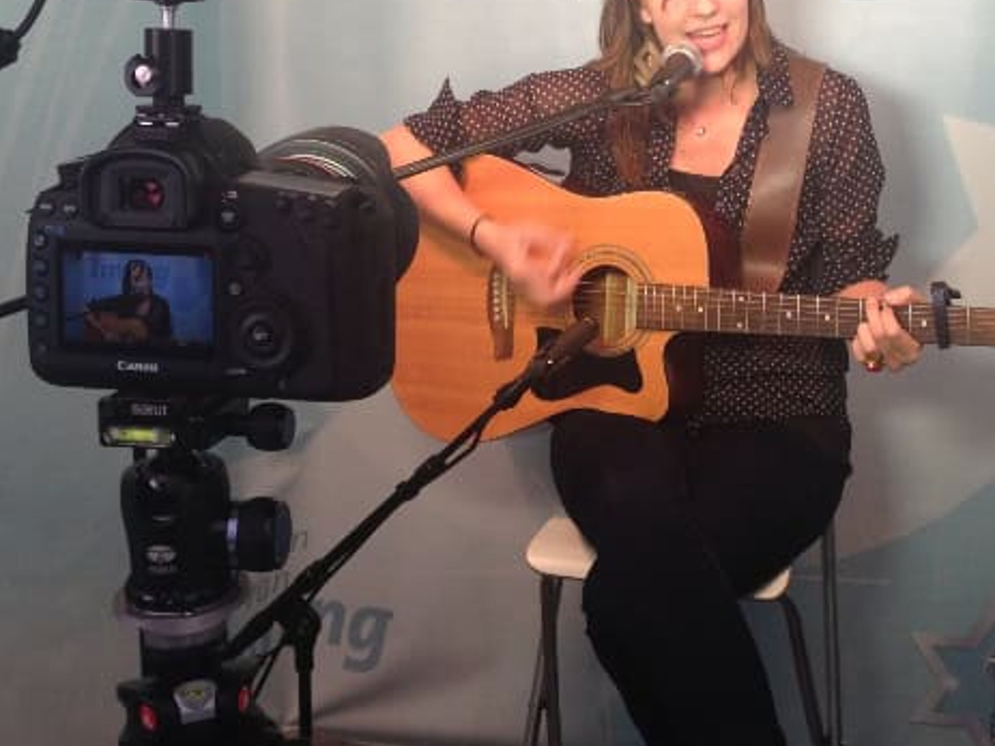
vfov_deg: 25.3
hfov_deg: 33.8
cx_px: 548
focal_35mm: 57
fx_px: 1638
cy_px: 166
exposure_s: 1/40
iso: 64
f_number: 2.4
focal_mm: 4.1
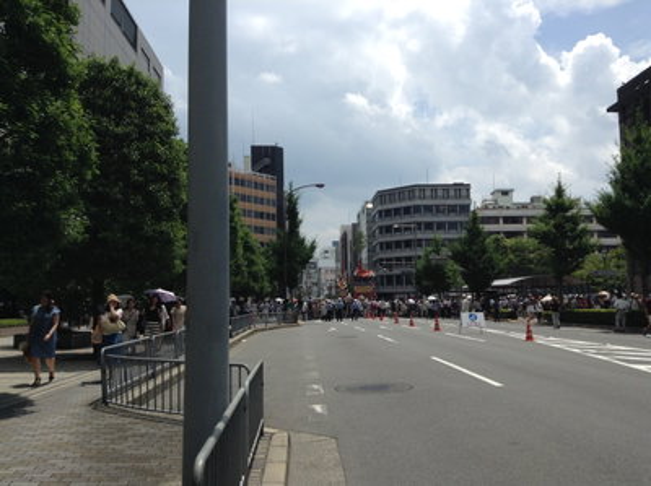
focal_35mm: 33
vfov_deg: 42.9
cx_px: 326
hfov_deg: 55.4
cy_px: 243
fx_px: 620
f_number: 2.4
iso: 32
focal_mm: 3.3
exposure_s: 1/2146
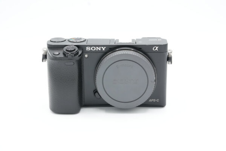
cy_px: 76
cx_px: 113
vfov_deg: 18.2
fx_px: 471
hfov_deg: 27.0
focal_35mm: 75
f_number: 10
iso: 400
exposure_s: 1/80
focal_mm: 50
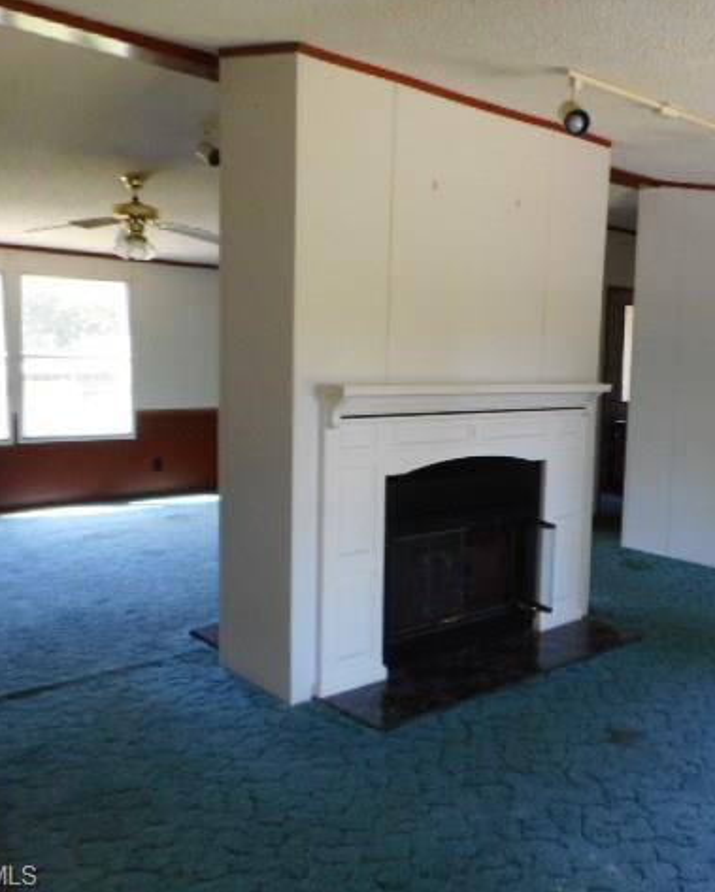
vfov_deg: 54.2
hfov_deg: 43.6
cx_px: 506
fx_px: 872
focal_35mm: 33
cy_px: 441
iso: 200
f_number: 3.7
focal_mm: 4.5
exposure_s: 1/30
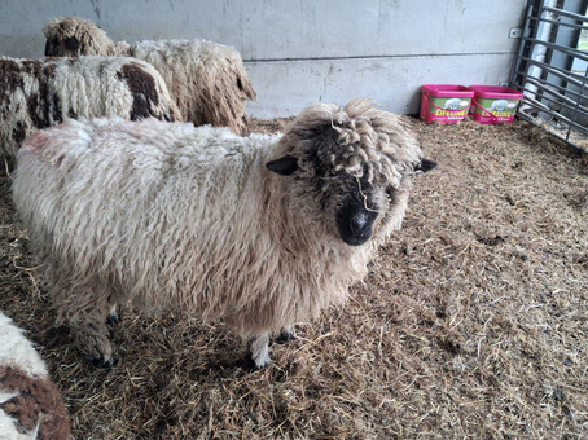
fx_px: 475
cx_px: 301
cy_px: 219
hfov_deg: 63.5
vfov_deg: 49.7
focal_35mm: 28
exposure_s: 1/100
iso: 125
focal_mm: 4
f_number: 1.8
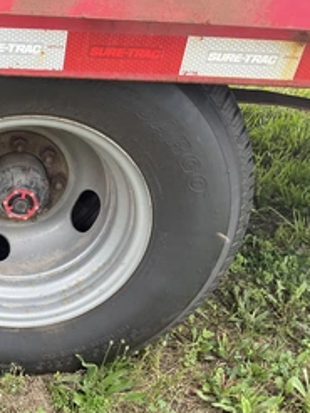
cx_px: -15
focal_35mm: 47
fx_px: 562
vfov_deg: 40.3
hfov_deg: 28.5
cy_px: 242
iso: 25
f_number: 1.8
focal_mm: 3
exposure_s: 1/122
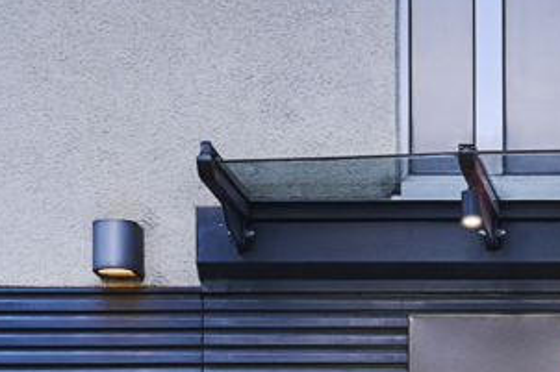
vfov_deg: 5.7
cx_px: 866
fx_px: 3607
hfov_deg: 8.7
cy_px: 856
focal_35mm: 232
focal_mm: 35
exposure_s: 1/8
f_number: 9
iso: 400
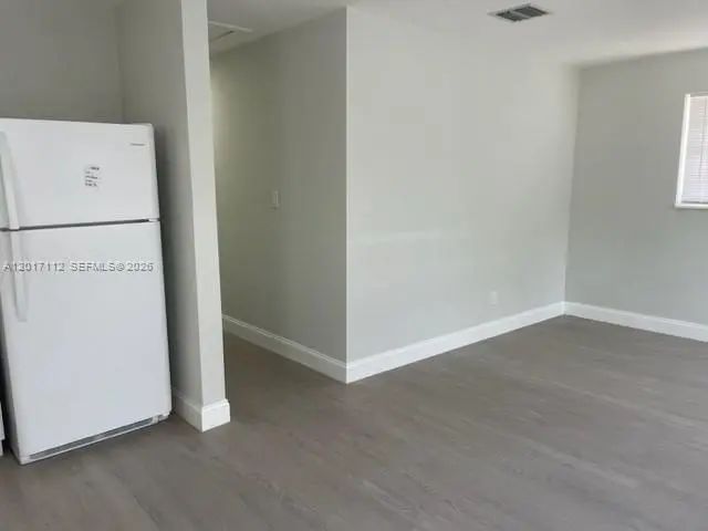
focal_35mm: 26
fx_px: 532
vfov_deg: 53.1
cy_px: 266
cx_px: 354
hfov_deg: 67.3
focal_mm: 4.2
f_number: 1.6
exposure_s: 1/121
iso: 80
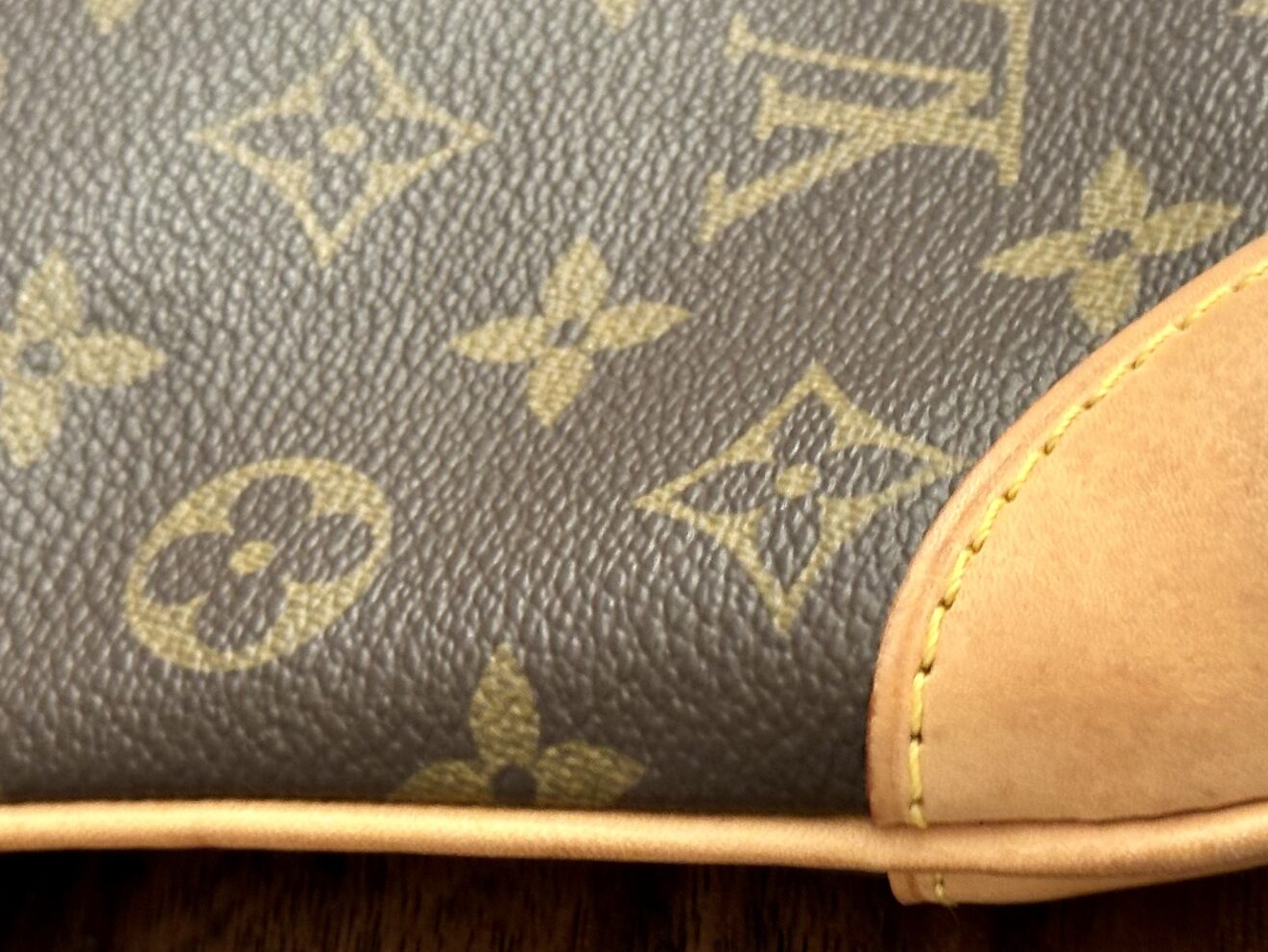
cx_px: 784
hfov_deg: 21.0
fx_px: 3407
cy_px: 642
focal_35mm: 93
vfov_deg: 15.9
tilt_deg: -53.1
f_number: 1.78
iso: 200
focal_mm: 6.86
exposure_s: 1/50
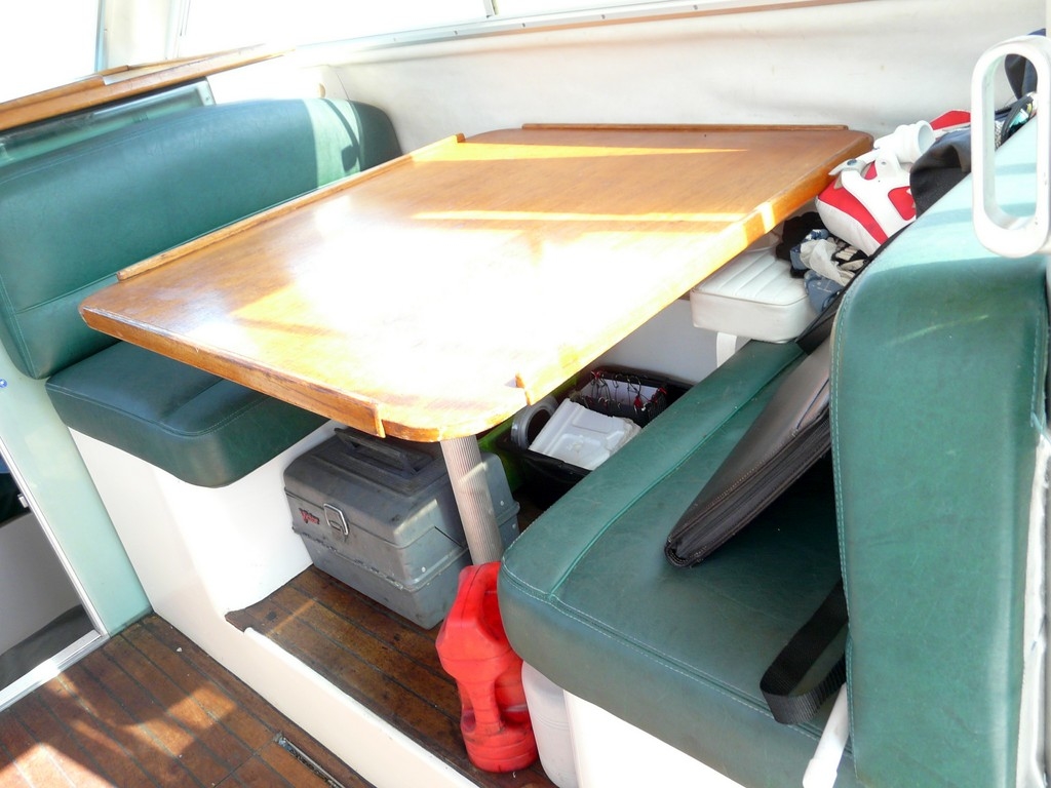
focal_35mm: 28
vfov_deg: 49.7
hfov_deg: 63.4
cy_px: 394
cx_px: 526
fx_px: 850
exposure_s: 1/50
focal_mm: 4.6
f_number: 2.8
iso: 100
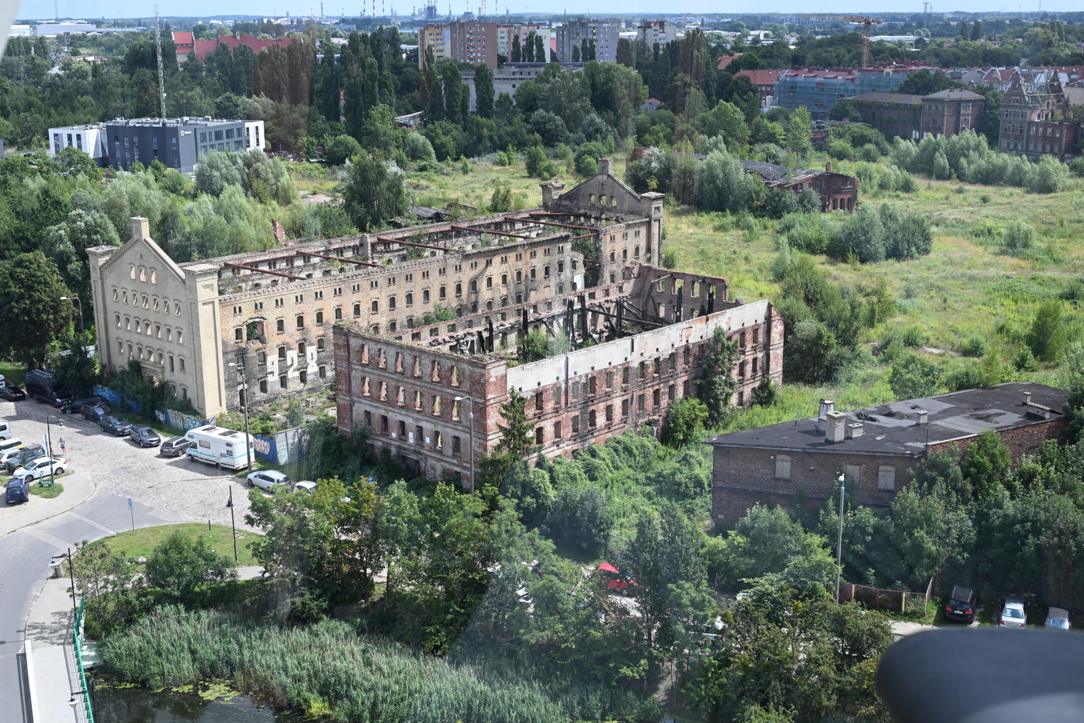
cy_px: 362
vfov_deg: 30.5
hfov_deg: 44.5
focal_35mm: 44
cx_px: 542
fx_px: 1325
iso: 100
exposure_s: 1/200
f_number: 7.1
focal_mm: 44
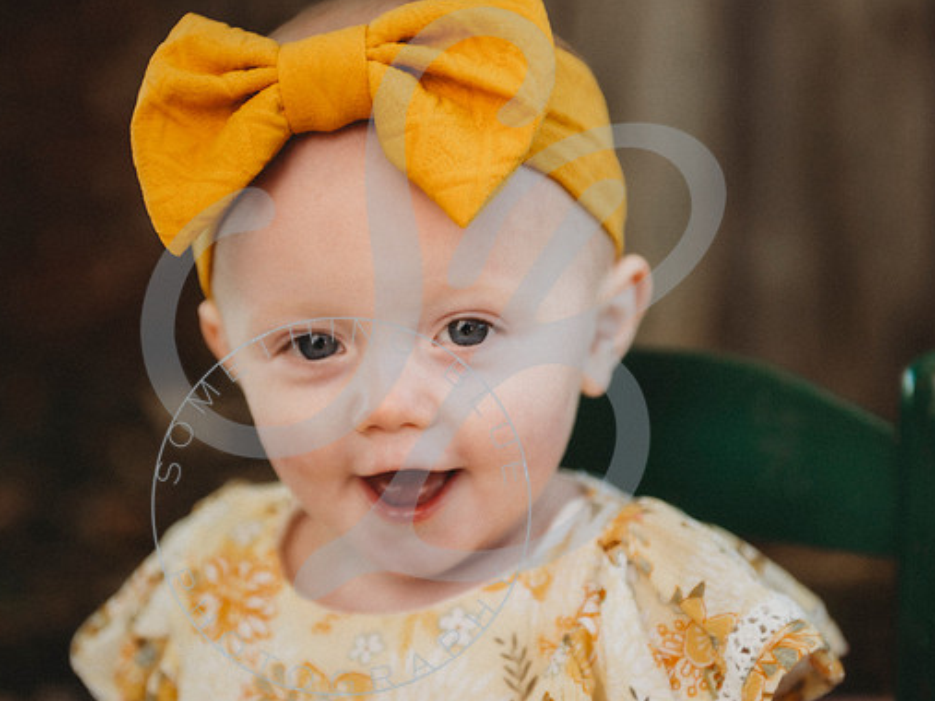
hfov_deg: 24.1
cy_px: 370
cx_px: 461
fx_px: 2187
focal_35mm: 81
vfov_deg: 18.2
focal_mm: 70
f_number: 2.8
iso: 100
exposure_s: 1/320
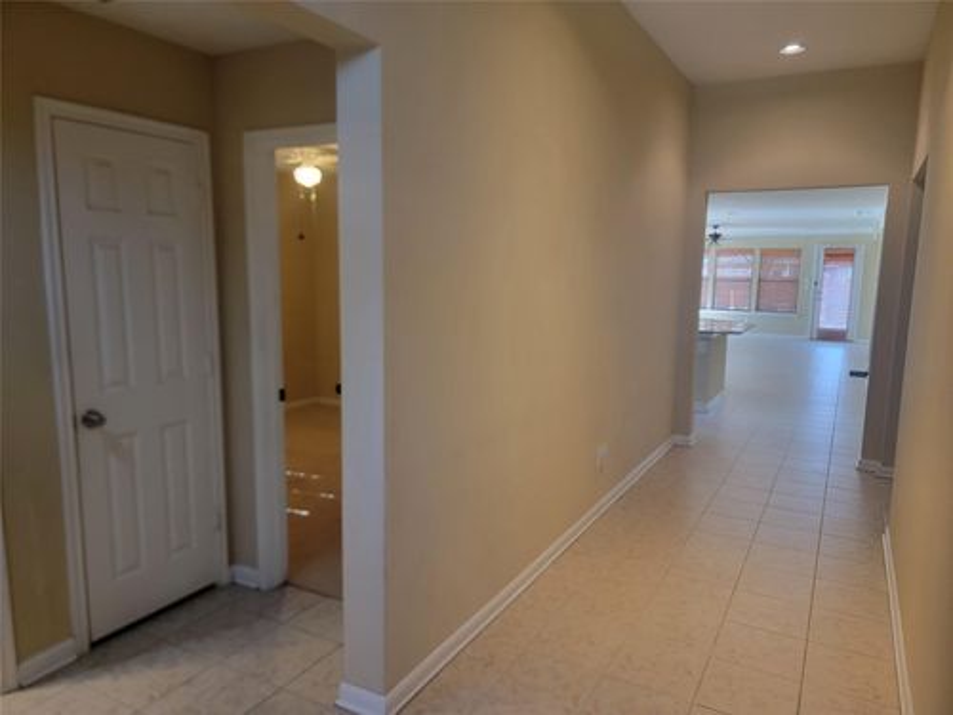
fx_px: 661
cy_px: 358
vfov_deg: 56.8
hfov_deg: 71.6
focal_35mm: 24
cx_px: 476
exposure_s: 1/120
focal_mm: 6.7
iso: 320
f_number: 1.8
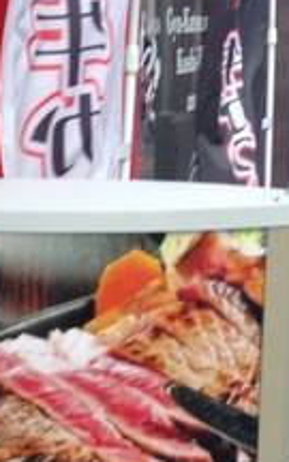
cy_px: 689
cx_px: 25
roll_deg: +3.4
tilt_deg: -25.3
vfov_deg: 17.4
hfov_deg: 12.0
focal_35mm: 108
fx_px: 1361
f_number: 2.4
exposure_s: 1/137
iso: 50
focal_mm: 4.12
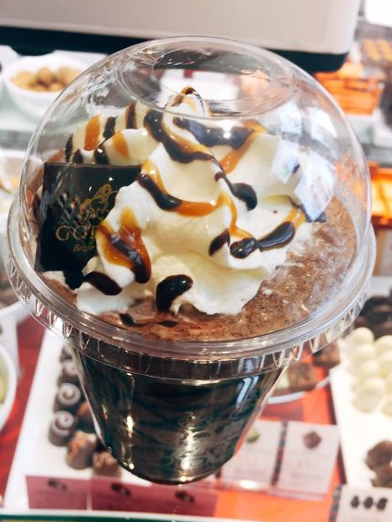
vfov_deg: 51.0
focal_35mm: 36
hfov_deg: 39.6
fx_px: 544
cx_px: 165
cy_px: 317
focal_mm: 4.15
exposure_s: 1/50
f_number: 2.2
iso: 32
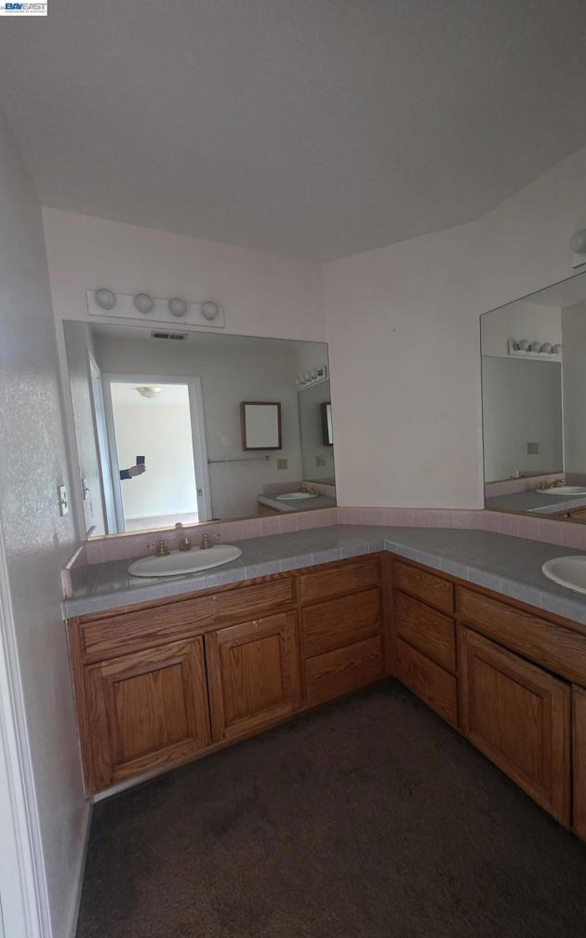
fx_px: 358
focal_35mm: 14
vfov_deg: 105.3
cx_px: 349
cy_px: 476
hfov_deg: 77.8
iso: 640
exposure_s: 1/60
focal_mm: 2.2
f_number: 1.9
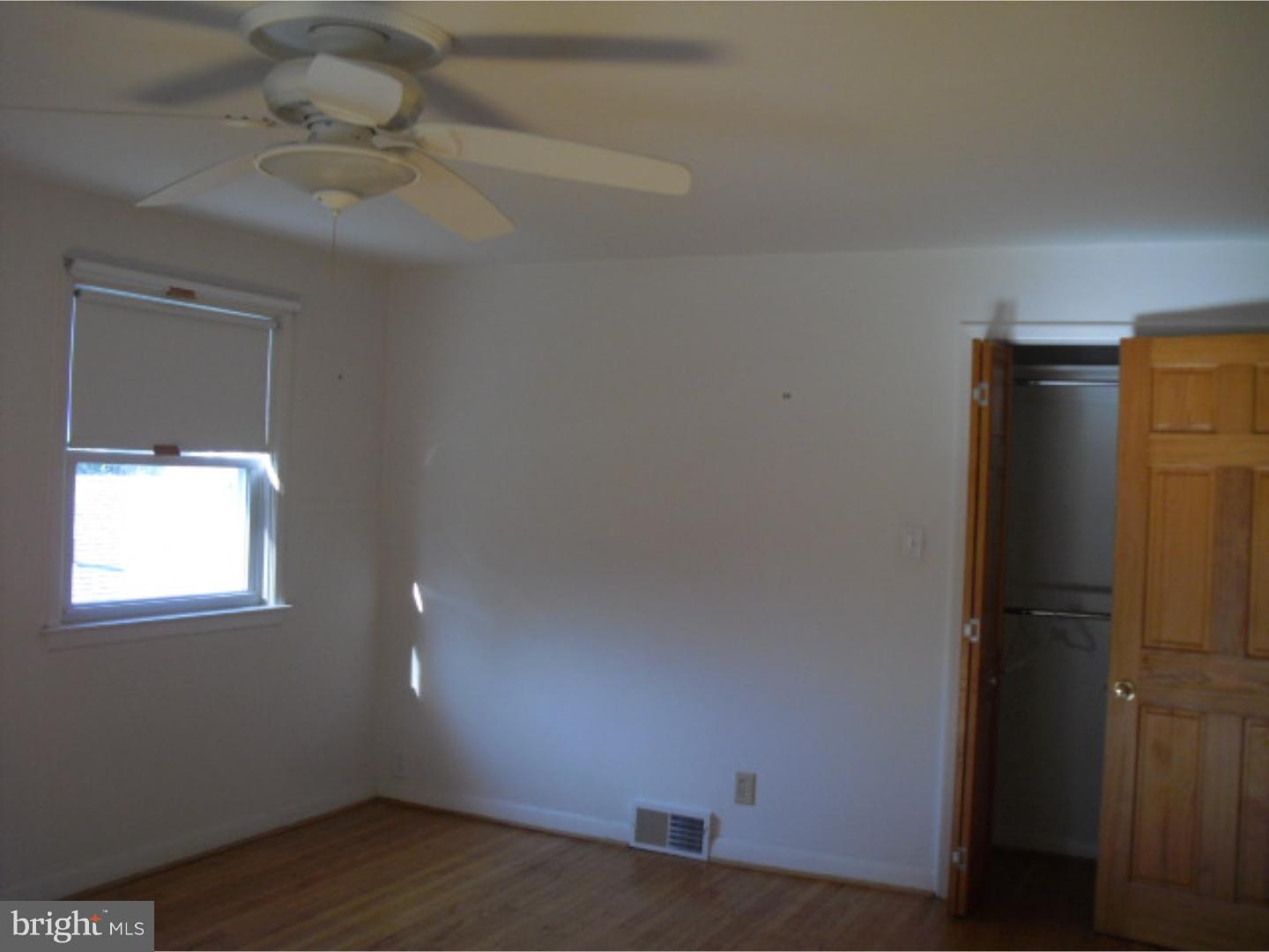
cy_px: 476
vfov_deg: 39.7
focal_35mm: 36
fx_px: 1320
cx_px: 634
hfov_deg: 51.4
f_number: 3.1
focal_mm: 6.3
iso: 200
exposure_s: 1/100
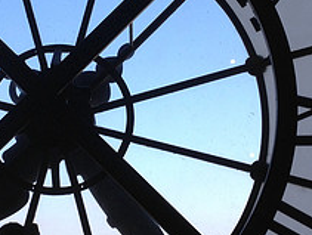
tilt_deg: +10.5
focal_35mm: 96
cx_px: 104
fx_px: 867
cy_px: 103
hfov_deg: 20.3
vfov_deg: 15.4
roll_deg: +2.9
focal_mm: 4.28
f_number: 2.4
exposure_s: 1/699
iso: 50
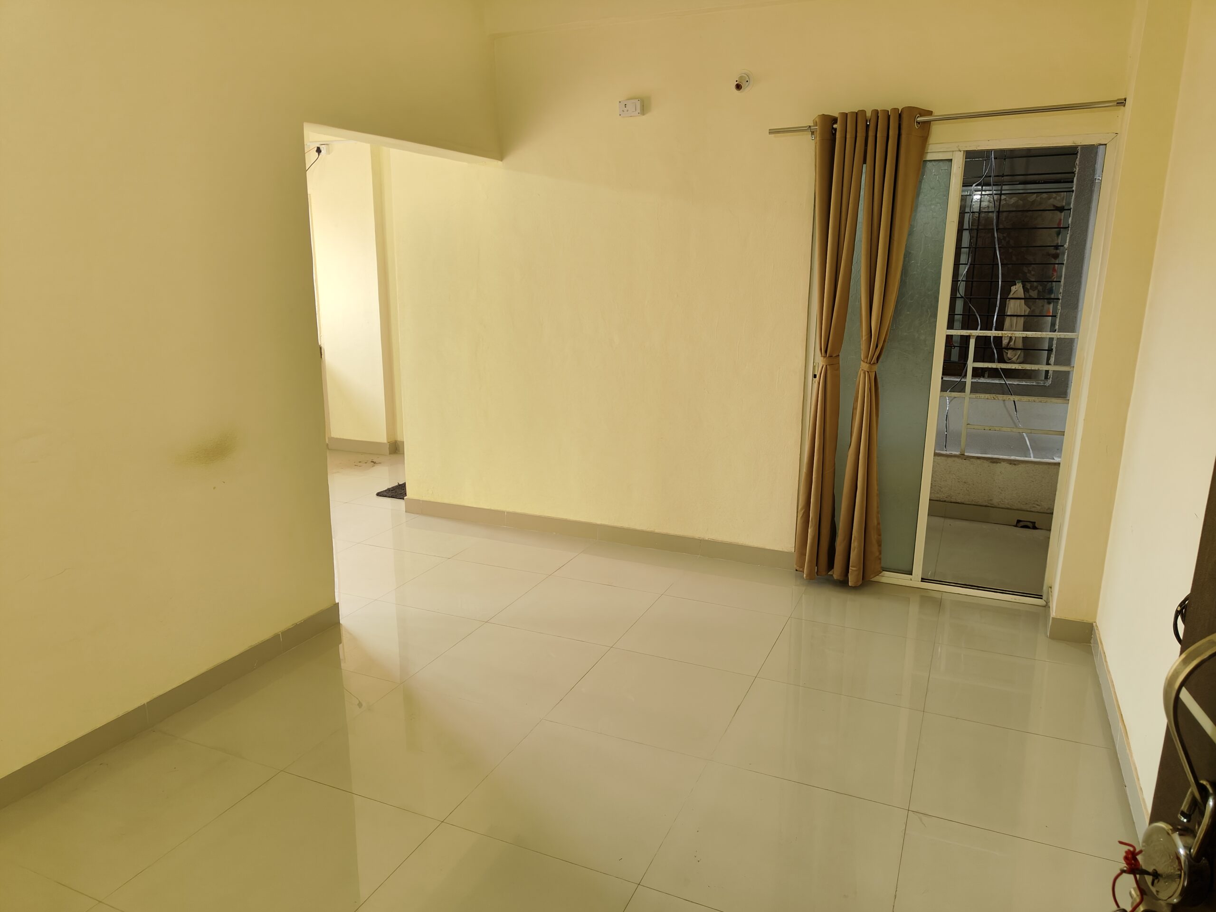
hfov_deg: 71.6
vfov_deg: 56.8
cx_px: 608
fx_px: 843
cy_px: 456
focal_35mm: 24
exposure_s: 1/50
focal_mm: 5.59
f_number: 1.8
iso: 200
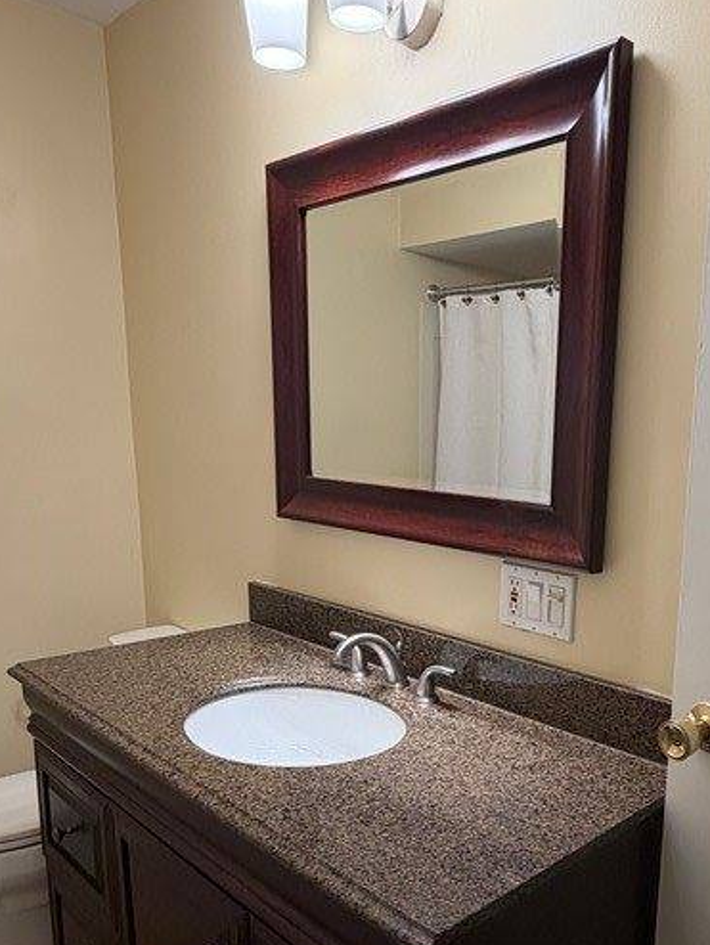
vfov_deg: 60.7
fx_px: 792
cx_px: 509
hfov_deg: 46.9
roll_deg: -1.3
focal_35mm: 29
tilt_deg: -12.2
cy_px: 601
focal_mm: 2.22
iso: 160
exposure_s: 1/60
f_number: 2.2
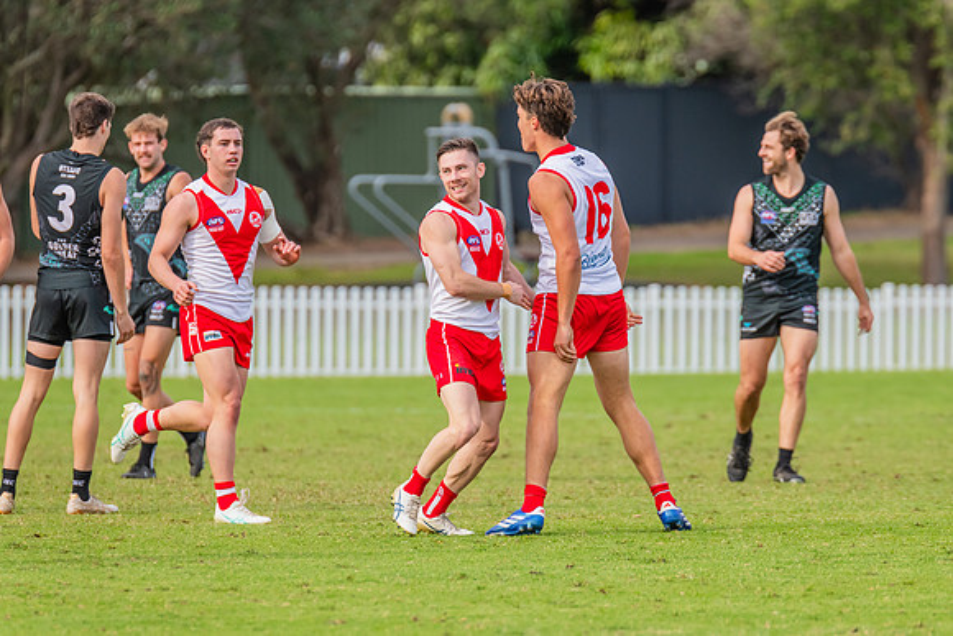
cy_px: 292
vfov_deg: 2.7
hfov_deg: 4.0
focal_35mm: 516
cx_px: 570
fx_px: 13671
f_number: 6.3
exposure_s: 1/1600
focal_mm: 420
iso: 800
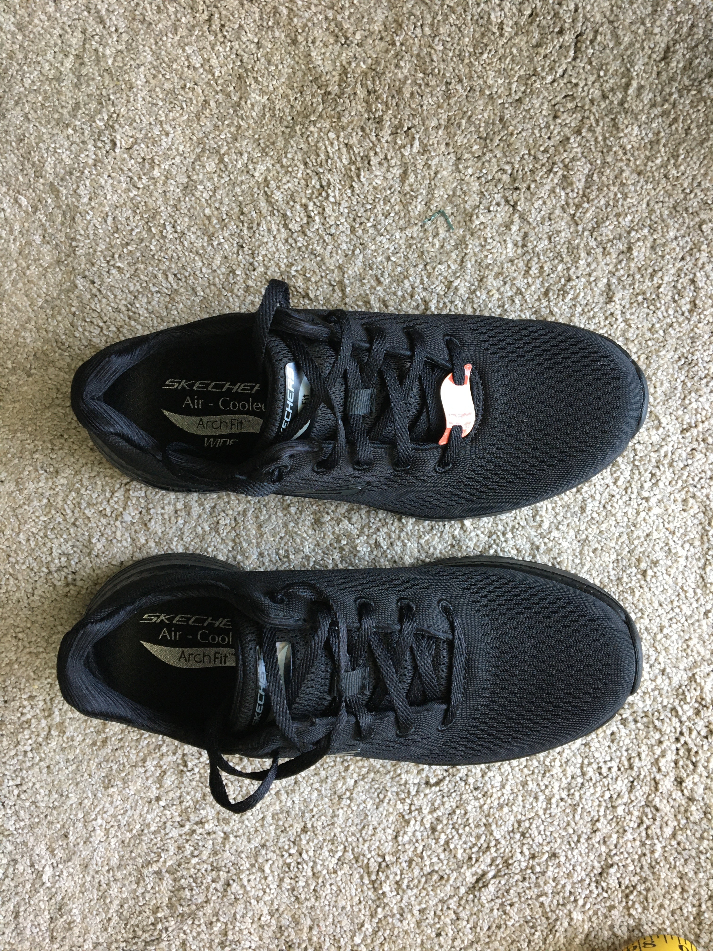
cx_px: 356
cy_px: 476
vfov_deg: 61.7
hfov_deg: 48.2
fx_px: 796
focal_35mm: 29
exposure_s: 1/30
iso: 80
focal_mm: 4.15
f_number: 2.2
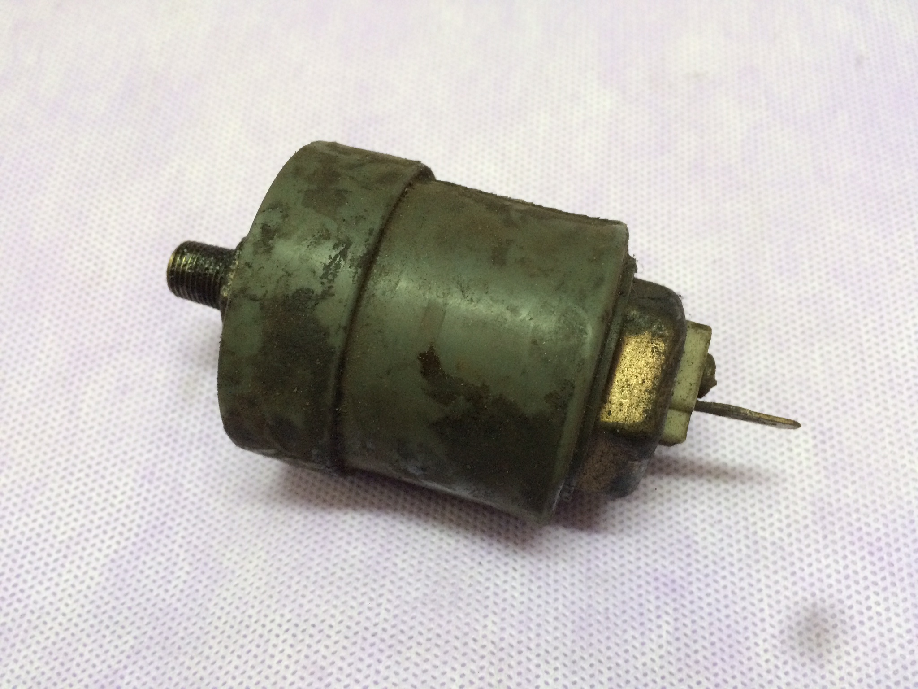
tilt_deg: -68.4
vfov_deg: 48.2
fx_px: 769
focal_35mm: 29
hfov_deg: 61.7
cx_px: 459
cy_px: 344
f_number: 2.2
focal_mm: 4.15
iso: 250
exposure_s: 1/33
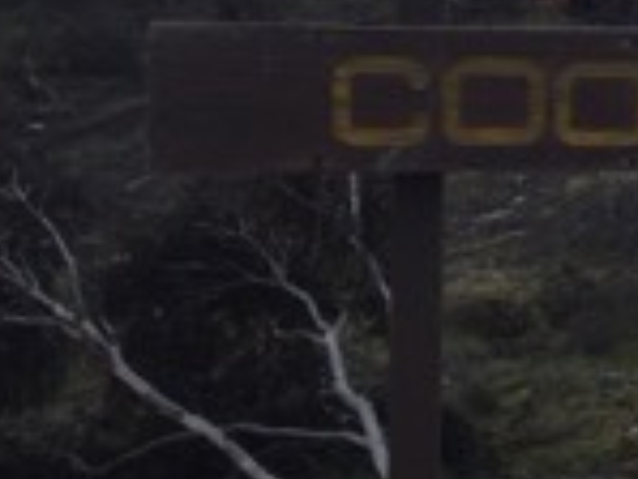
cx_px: 1092
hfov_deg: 16.7
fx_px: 1863
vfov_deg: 14.5
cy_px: 26
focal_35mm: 101
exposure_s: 1/329
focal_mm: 4.15
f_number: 2.2
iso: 32
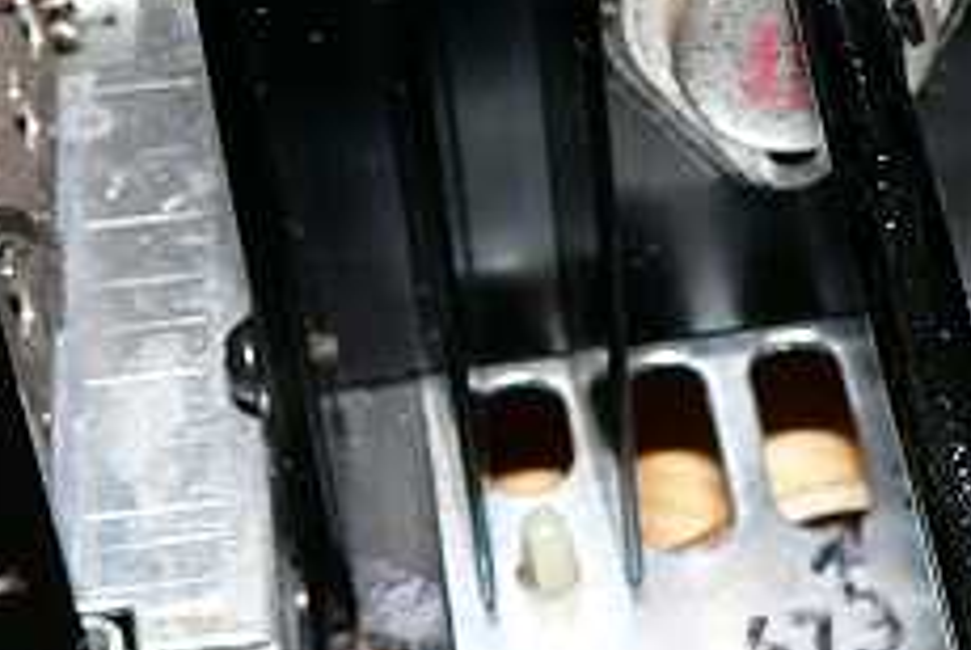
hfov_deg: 19.1
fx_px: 2809
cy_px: -93
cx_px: 979
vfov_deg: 12.9
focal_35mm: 104
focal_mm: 6
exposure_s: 1/60
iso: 100
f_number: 4
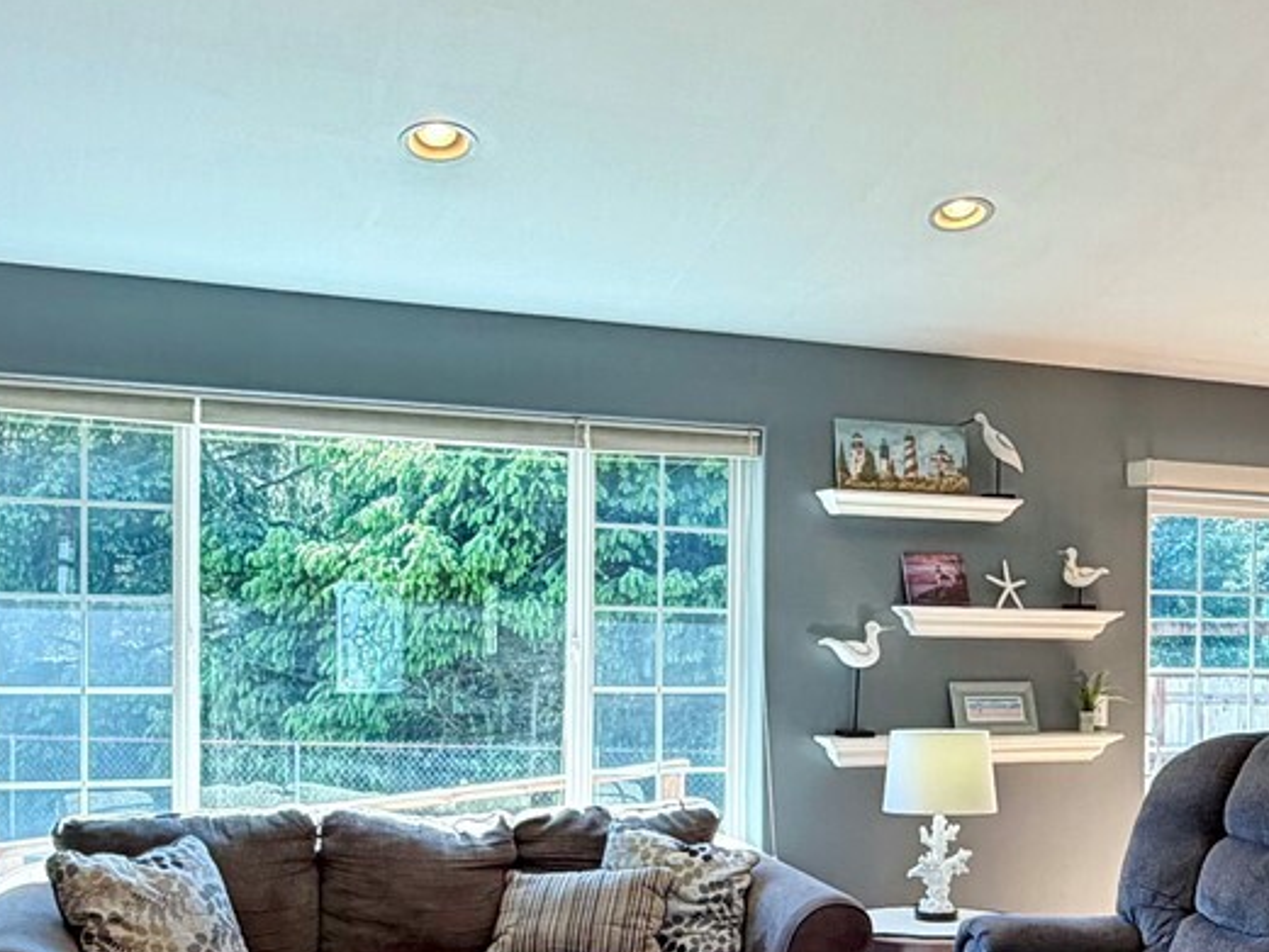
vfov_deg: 33.1
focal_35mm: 43
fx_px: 1577
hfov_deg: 43.5
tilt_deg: -1.2
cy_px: 689
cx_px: 787
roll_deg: -0.2
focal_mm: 2.22
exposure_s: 1/120
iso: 100
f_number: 2.2
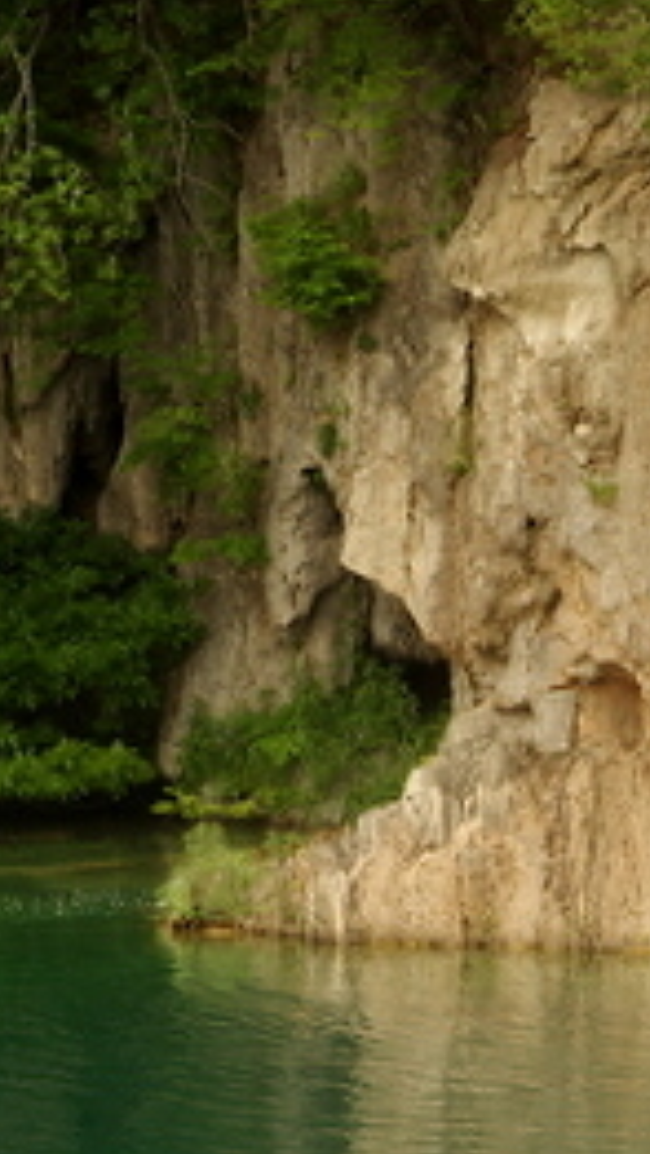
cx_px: 1035
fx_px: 7928
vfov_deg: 8.3
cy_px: 829
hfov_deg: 4.7
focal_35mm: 259
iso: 100
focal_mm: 58
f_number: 13
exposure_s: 1/20
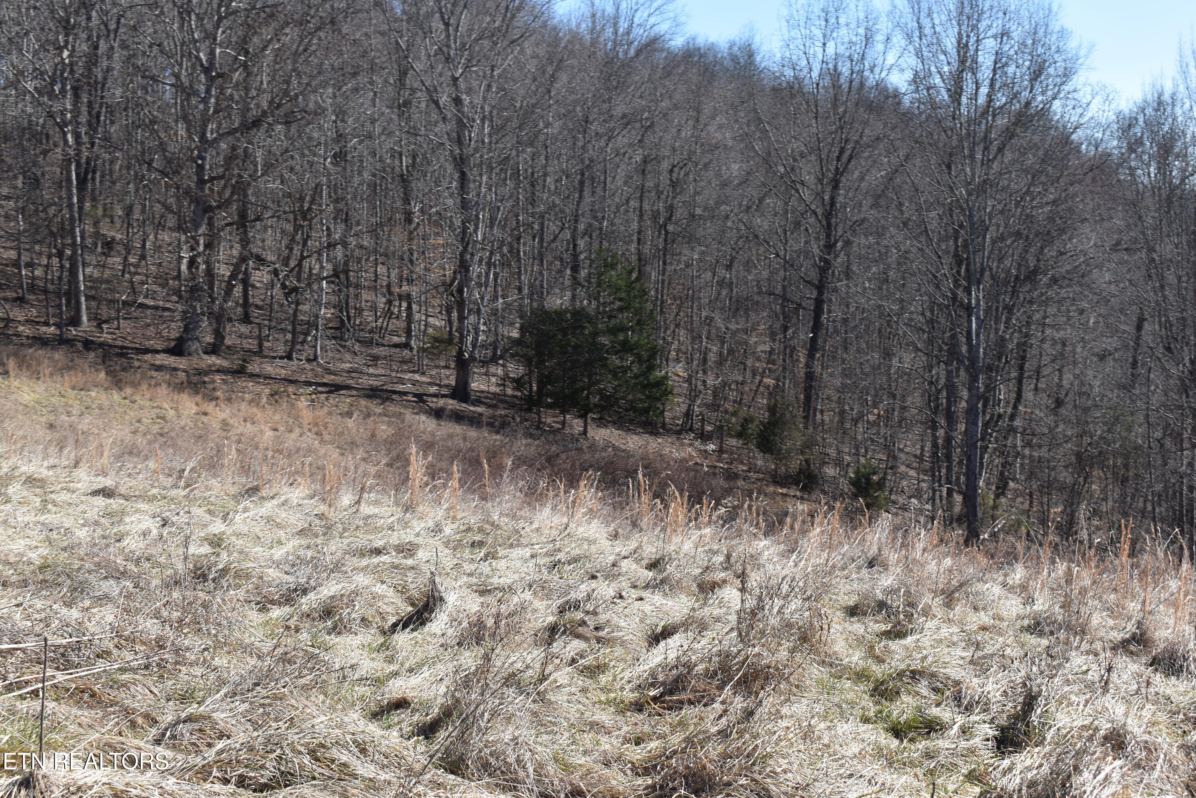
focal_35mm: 54
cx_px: 598
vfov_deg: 25.1
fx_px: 1794
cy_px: 399
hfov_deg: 36.9
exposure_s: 1/250
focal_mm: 36
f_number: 8
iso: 140
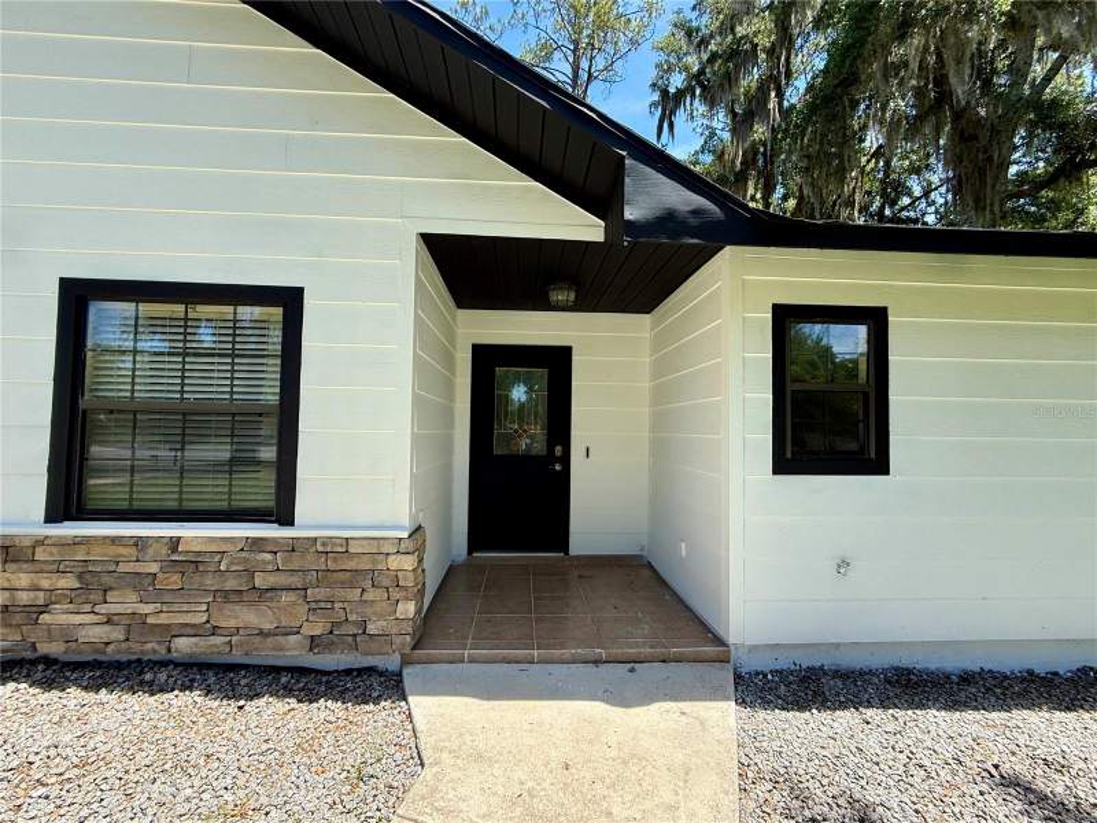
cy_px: 412
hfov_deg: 102.1
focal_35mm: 14
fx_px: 444
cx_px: 548
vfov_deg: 85.7
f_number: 2.2
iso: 50
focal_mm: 2.22
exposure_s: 1/549
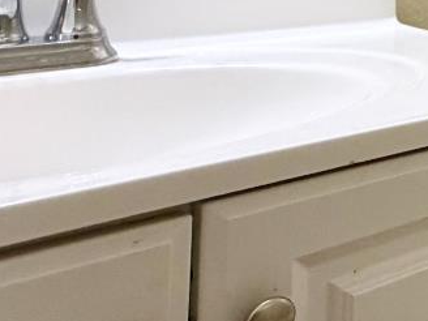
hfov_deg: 19.4
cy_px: -63
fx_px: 791
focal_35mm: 64
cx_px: 830
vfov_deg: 21.3
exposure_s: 1/120
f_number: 2.2
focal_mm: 2.22
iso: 200
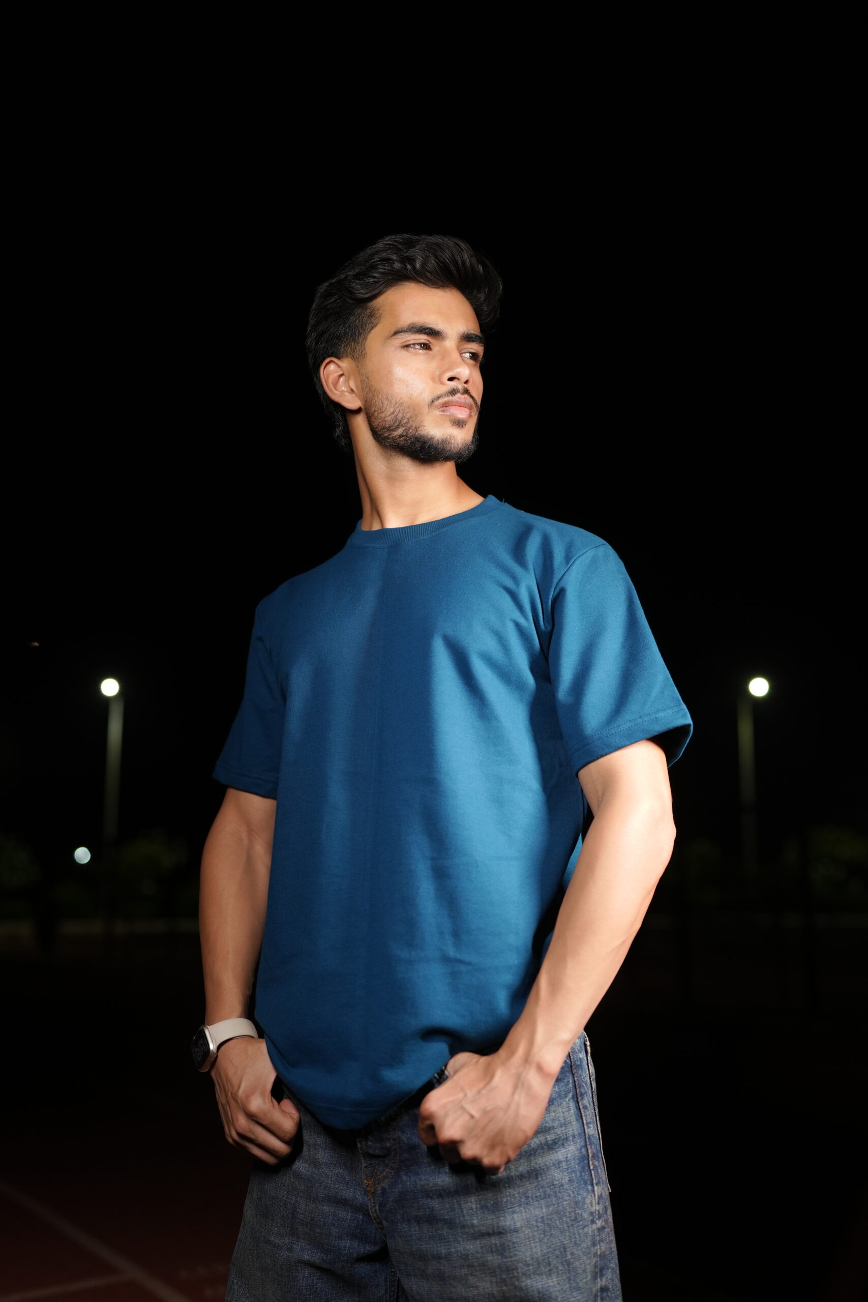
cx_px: 434
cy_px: 651
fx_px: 1266
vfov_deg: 54.4
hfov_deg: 37.9
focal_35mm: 35
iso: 500
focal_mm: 35
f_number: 2
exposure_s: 1/125
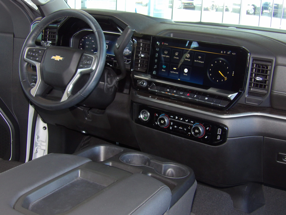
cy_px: 108
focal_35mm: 46
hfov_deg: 41.2
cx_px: 143
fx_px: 380
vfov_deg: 31.5
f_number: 3.8
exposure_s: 1/28
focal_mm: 8.2
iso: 320
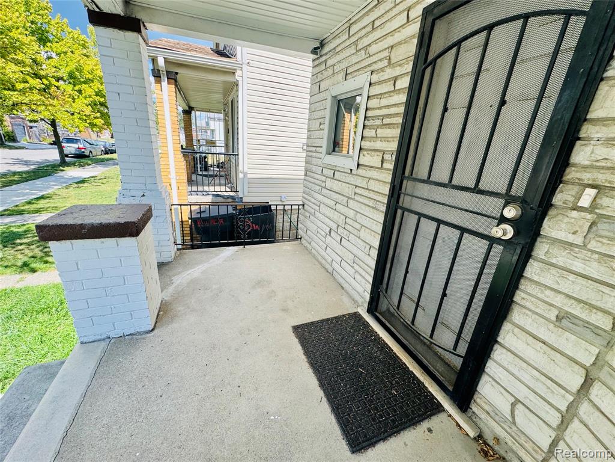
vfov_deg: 85.7
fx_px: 249
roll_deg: -4.5
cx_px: 308
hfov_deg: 102.1
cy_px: 231
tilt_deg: -19.0
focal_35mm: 14
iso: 50
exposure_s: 1/433
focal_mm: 2.22
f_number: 2.2
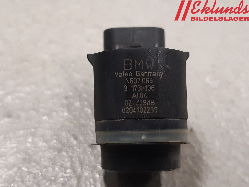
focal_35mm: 26
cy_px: 94
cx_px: 124
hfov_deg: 67.3
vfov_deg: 53.1
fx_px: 187
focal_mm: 3.93
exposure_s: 1/50
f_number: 1.7
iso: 160
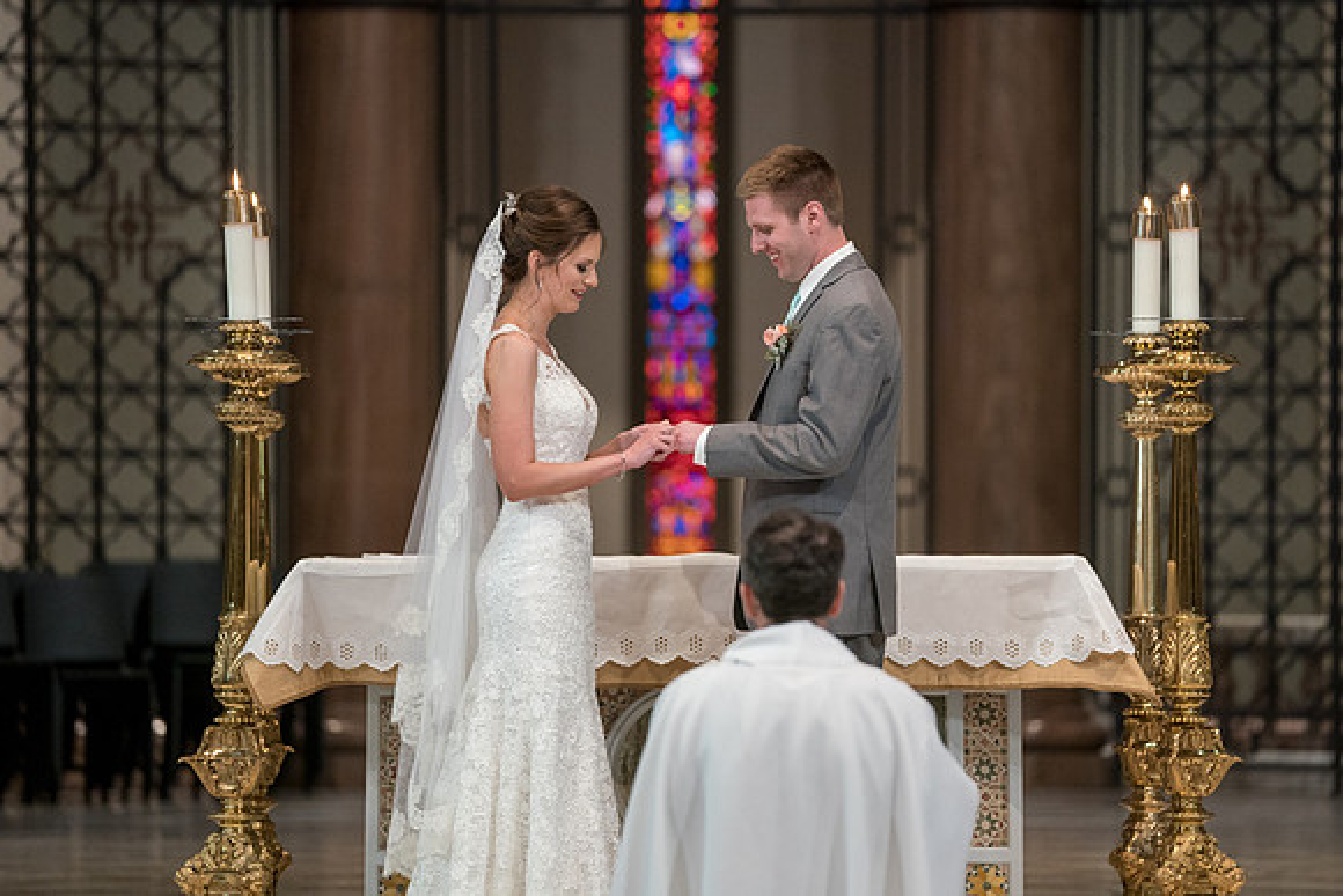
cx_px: 714
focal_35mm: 215
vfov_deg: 6.4
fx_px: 8017
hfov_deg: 9.6
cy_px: 425
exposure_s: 1/200
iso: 2000
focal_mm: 200
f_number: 2.8
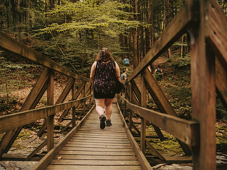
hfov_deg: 58.3
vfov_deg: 45.4
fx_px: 203
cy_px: 84
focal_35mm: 31
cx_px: 111
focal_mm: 28
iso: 2500
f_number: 2.8
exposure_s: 1/160
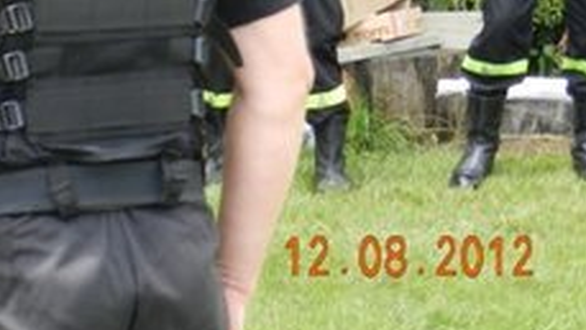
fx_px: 4819
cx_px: -194
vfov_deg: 3.9
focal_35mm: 310
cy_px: -238
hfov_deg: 6.9
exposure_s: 1/125
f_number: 4.6
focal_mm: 17.7
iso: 160
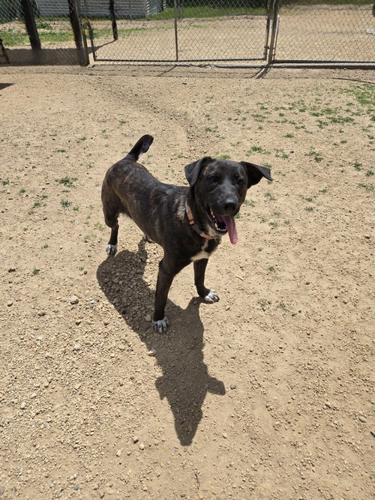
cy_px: 250
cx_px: 188
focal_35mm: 23
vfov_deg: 73.9
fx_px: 332
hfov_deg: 58.9
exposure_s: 1/3333
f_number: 1.8
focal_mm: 5.4
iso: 25
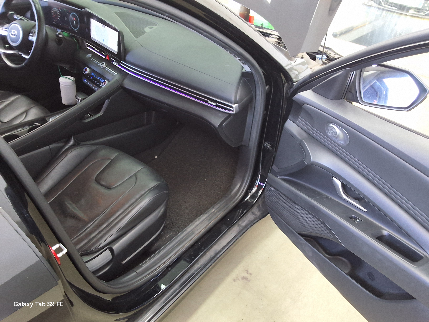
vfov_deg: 49.7
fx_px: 347
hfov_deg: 63.4
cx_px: 214
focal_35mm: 28
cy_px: 161
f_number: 1.9
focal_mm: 2.91
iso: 160
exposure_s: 1/40
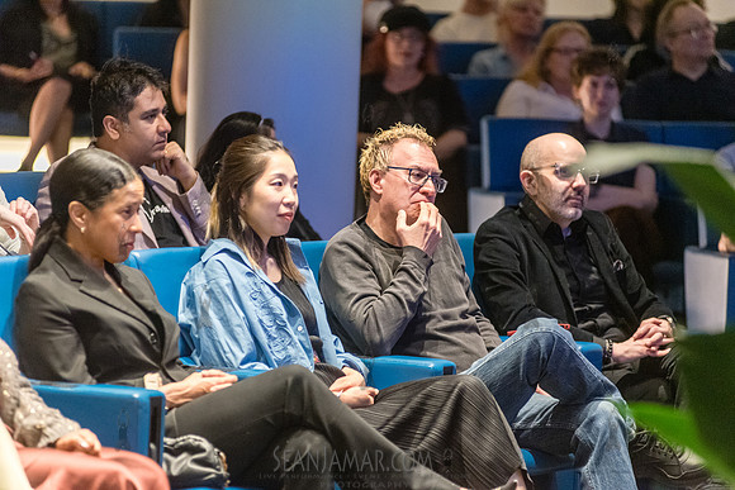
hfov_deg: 10.3
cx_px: 368
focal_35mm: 200
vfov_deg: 6.9
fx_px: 4084
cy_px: 245
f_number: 3.5
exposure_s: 1/160
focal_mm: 200
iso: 6400
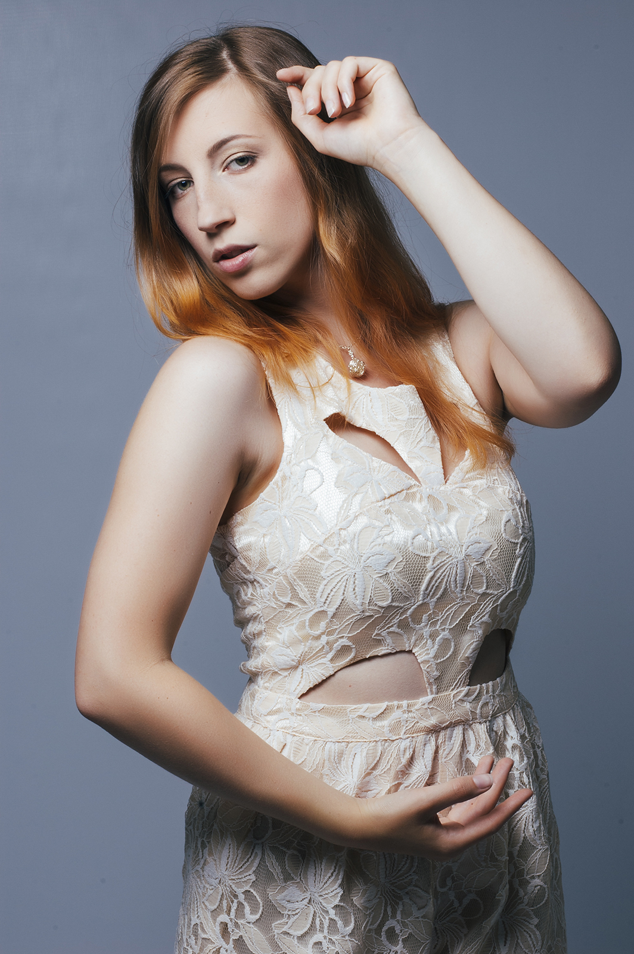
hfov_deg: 18.2
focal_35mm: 75
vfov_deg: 27.0
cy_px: 477
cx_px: 317
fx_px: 1985
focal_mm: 50
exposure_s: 1/500
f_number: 16
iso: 200
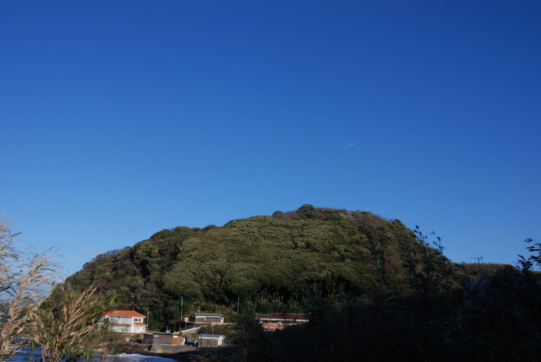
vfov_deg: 37.0
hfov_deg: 53.1
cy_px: 181
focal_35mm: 36
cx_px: 270
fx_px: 542
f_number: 25
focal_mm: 24
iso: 100
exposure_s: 1/40
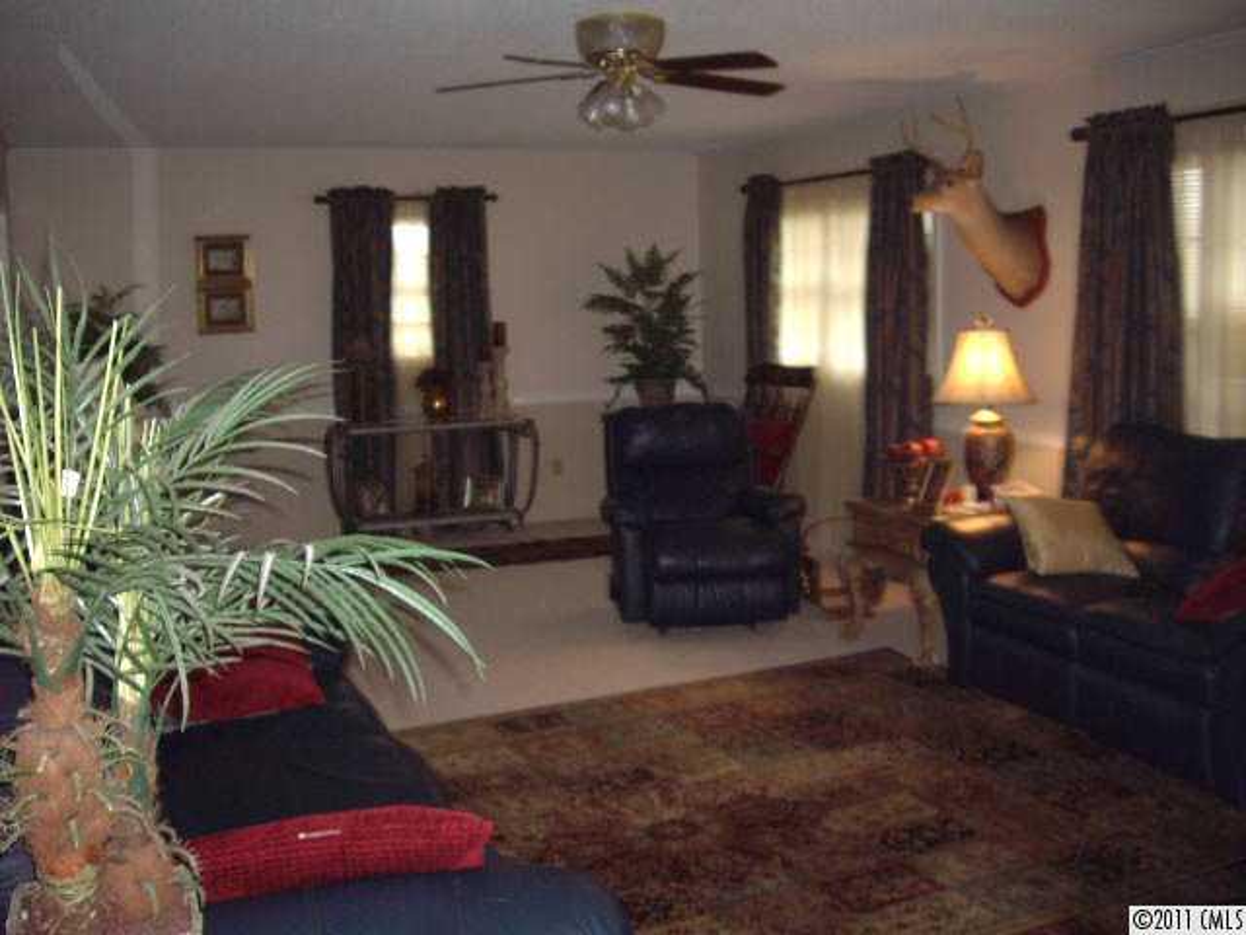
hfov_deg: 49.0
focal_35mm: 38
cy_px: 468
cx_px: 623
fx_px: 1368
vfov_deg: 37.7
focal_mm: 6.2
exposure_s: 1/40
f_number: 2.7
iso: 200
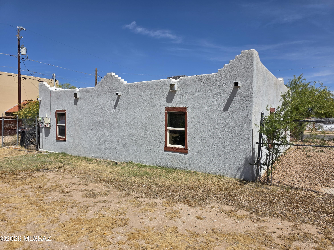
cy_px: 125
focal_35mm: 23
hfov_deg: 73.9
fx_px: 222
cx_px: 167
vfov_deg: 58.9
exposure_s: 1/7944
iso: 64
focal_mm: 6.3
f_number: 1.7
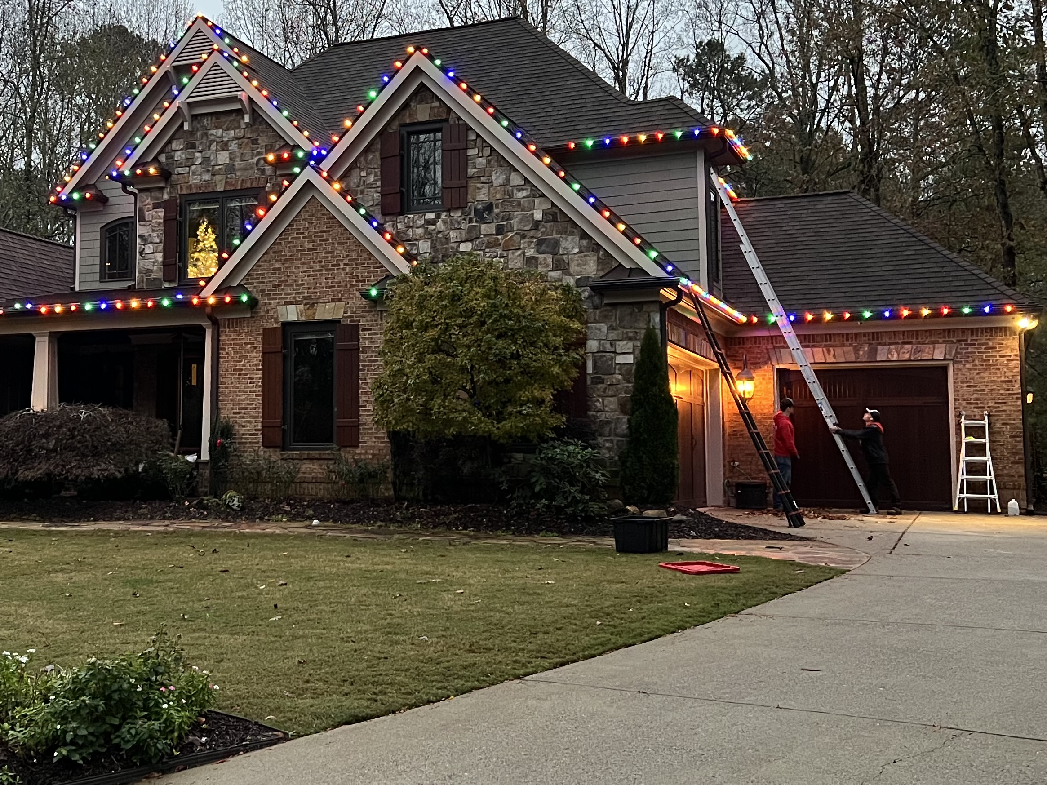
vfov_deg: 32.1
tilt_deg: +5.4
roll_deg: -0.2
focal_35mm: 45
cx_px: 281
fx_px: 1361
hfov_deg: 41.0
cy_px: 335
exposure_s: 1/60
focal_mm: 5.7
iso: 400
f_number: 1.5
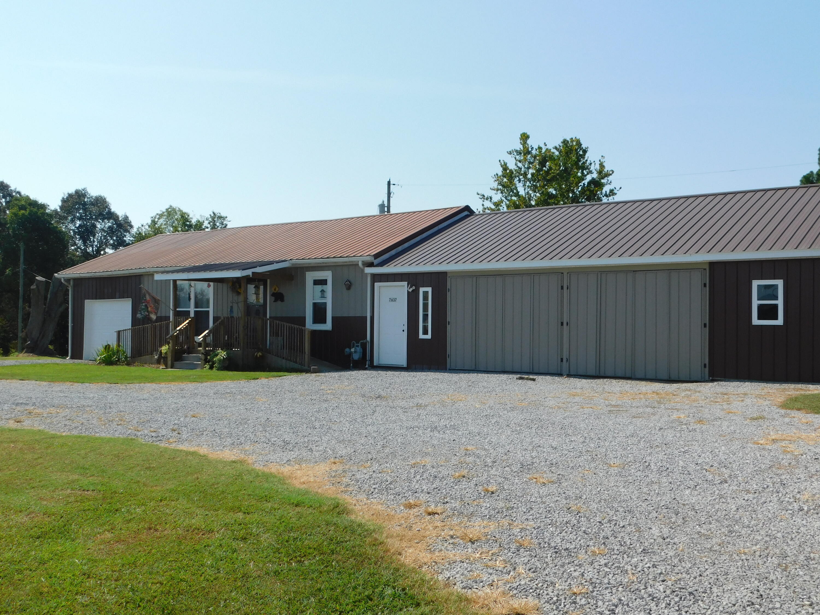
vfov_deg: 39.7
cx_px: 410
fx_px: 853
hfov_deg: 51.4
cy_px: 308
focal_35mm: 36
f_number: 3.5
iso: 125
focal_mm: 6.3
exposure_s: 1/1250
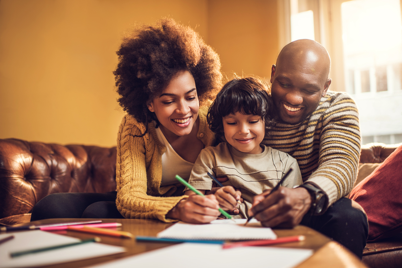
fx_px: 391
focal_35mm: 35
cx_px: 201
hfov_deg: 54.4
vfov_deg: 37.8
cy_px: 134
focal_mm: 35
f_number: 1.6
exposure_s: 1/60
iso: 64
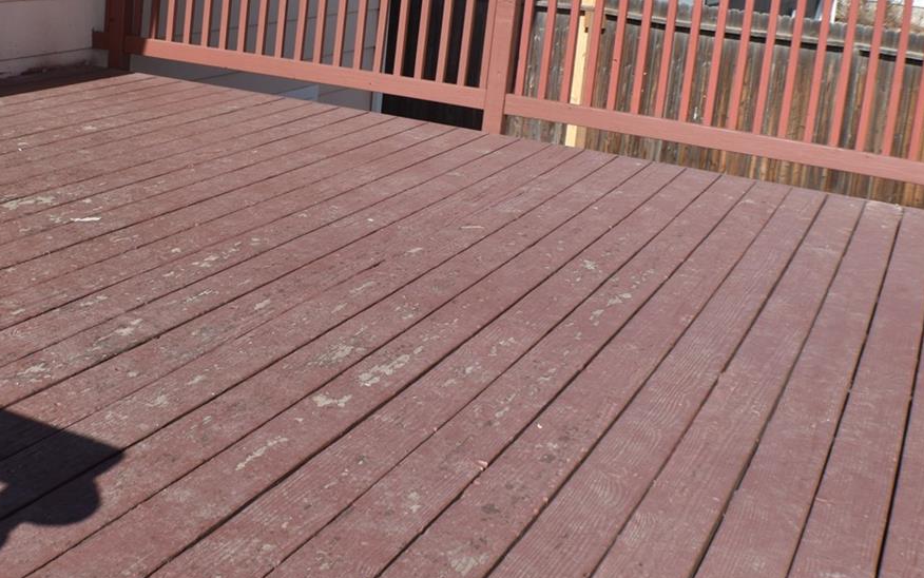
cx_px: 219
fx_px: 1688
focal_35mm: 67
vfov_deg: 19.3
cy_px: 156
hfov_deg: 30.1
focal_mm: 24
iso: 200
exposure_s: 1/400
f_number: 10
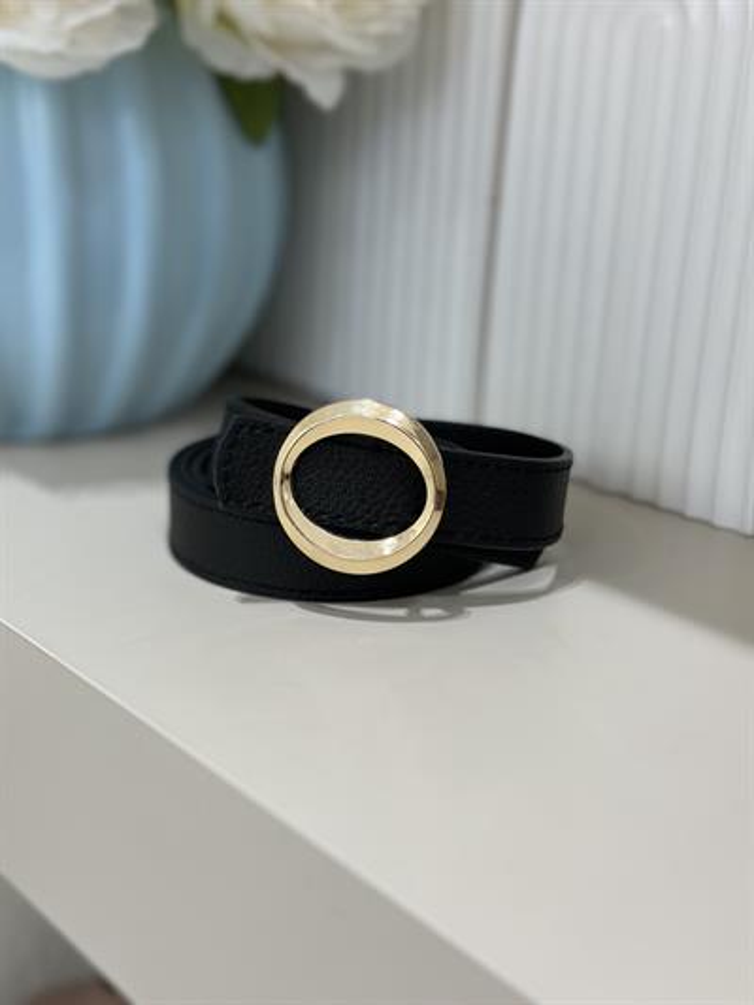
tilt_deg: -17.6
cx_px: 377
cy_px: 502
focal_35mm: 48
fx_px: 1393
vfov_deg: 39.6
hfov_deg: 30.3
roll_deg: -3.5
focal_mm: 6.86
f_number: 1.78
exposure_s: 1/123
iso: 64
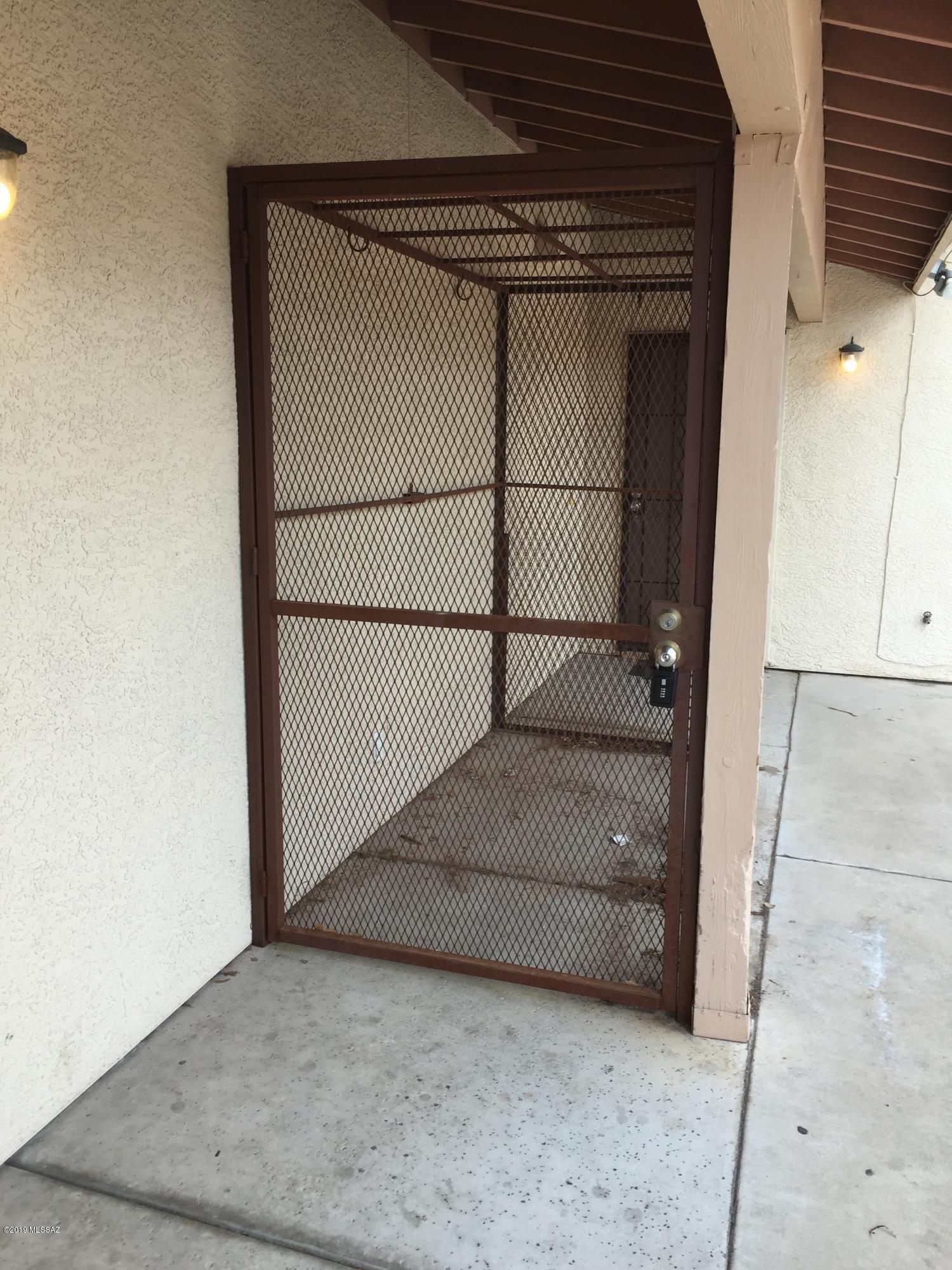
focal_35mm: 29
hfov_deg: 48.2
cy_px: 635
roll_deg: -1.8
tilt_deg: -10.7
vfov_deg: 61.7
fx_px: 1063
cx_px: 476
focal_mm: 4.15
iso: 32
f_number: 2.2
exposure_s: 1/264
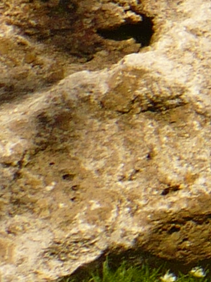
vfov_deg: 7.4
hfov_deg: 4.7
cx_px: 1019
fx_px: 2187
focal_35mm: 269
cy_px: 120
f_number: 8
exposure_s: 1/250
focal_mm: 6.1
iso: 100
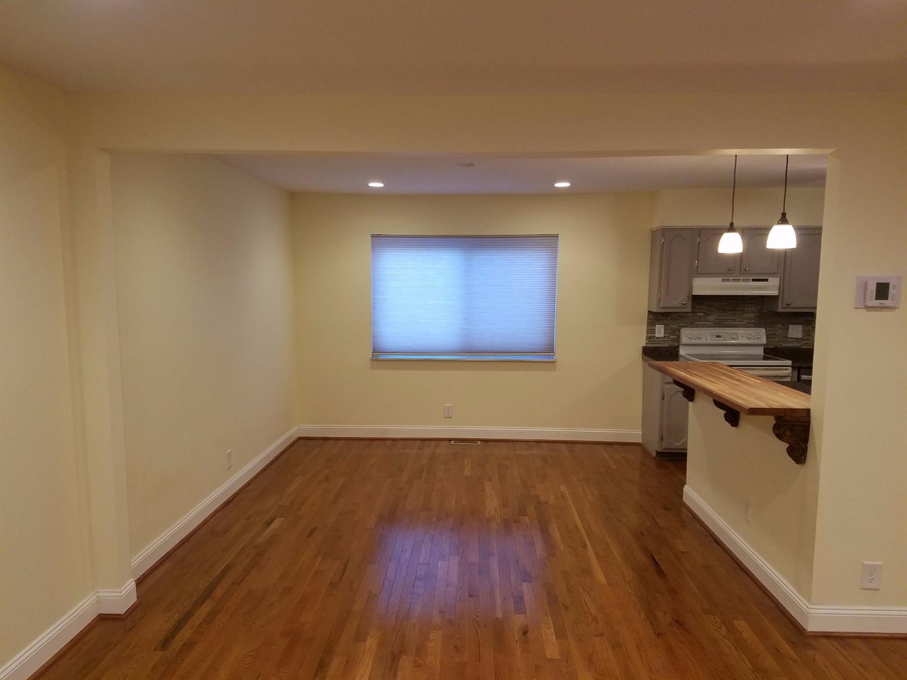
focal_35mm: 26
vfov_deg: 53.0
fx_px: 681
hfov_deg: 67.3
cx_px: 454
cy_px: 340
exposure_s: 1/60
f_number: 1.7
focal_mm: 4.2
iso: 160
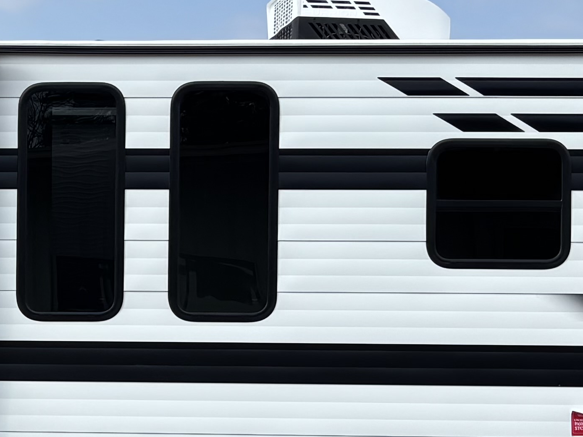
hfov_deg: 17.5
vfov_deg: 13.8
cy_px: 314
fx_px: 1802
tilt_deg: -0.4
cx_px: -108
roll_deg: -0.5
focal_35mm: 107
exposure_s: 1/3413
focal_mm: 5.96
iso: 50
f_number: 1.6
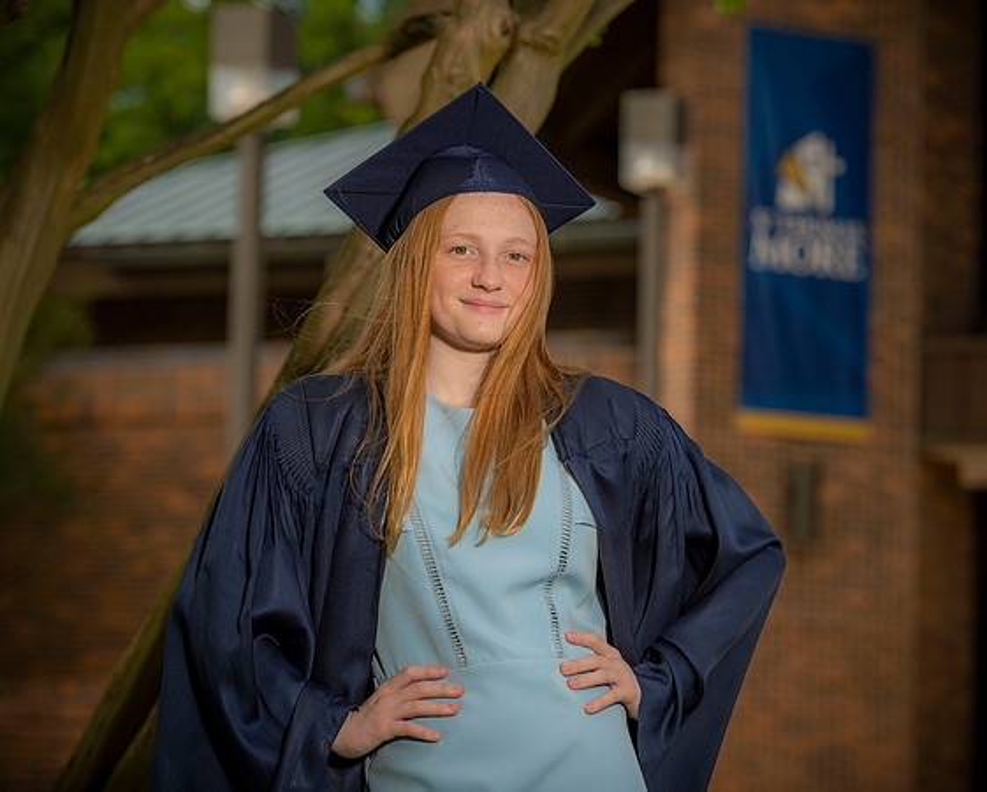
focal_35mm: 136
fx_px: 3964
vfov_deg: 11.4
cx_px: 523
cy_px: 396
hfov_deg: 14.2
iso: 80
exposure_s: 1/250
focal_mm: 120
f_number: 5
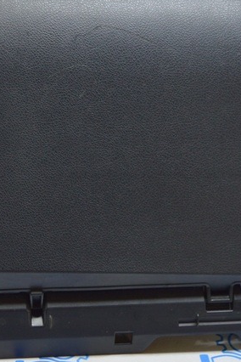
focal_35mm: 72
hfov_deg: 18.5
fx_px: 723
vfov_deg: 28.0
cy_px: 134
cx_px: 9
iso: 400
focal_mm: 20
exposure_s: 1/50
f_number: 3.5
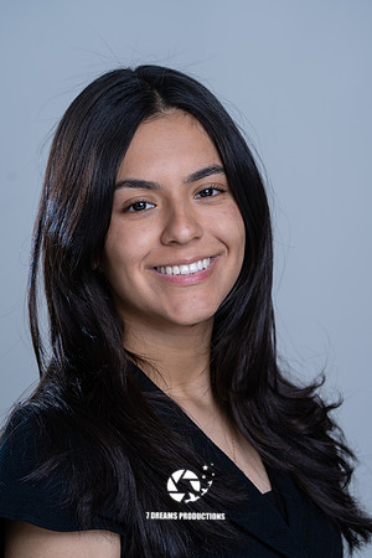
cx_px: 186
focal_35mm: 179
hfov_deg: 7.7
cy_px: 279
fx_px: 2774
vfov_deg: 11.5
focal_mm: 179
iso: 160
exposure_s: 1/200
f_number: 5.6
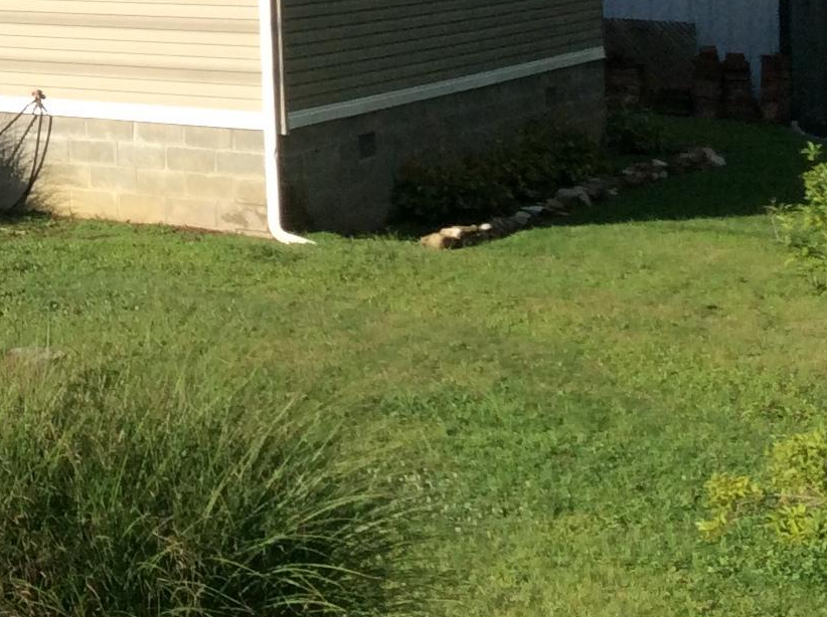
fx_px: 2481
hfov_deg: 17.2
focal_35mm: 104
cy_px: -308
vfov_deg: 13.4
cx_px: -383
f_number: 2.4
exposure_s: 1/1431
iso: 32
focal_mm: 3.3
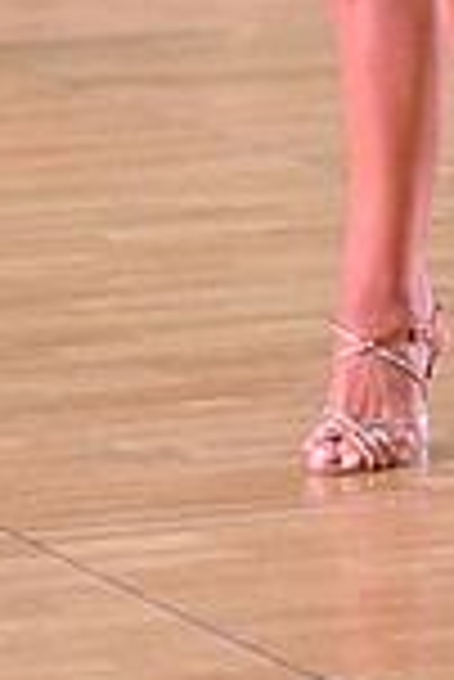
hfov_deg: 2.8
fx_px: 9398
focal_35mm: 498
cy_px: -473
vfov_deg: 4.1
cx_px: 654
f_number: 4.5
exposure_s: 1/400
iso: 4000
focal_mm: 130
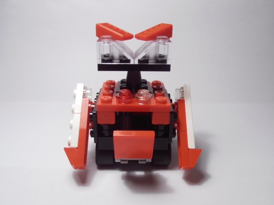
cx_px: 137
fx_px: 293
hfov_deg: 50.1
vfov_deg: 38.7
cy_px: 102
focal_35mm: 37
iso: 80
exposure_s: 1/40
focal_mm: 6.61
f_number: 3.9
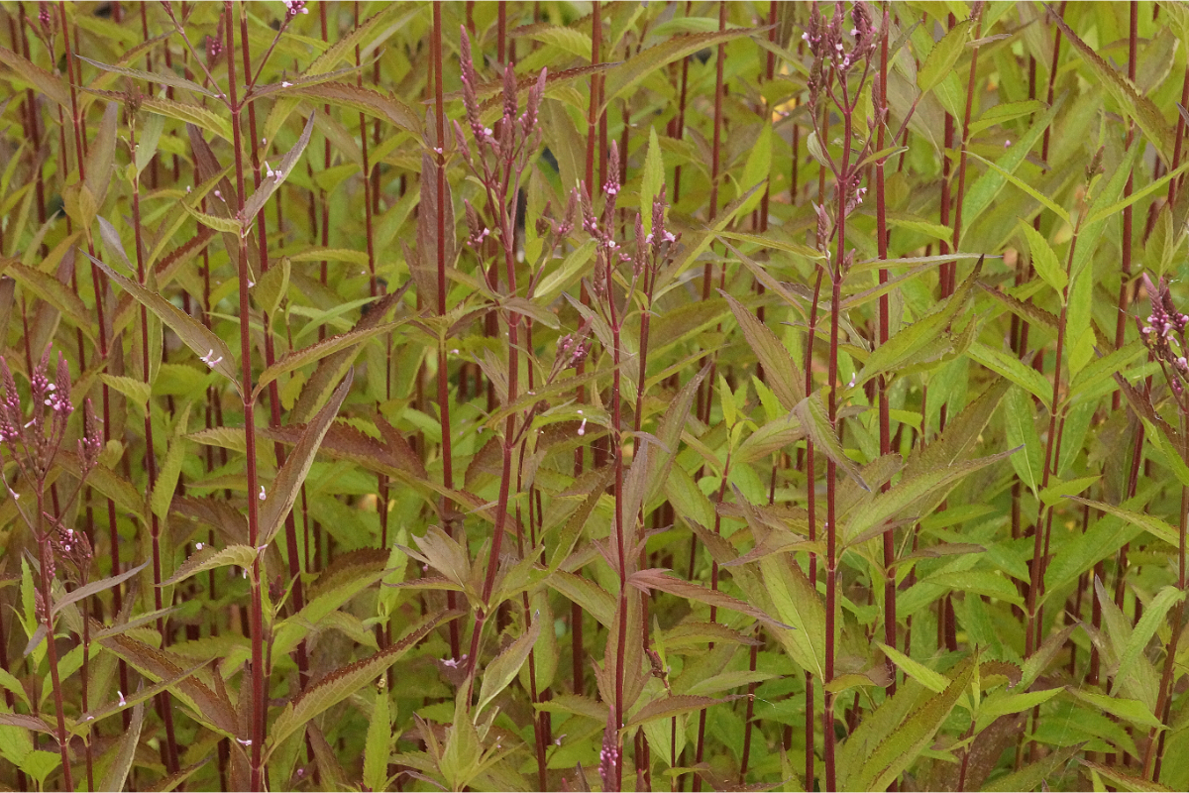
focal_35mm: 150
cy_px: 396
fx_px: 4954
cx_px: 594
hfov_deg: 13.7
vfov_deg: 9.1
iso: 2500
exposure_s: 1/160
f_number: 13
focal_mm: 100
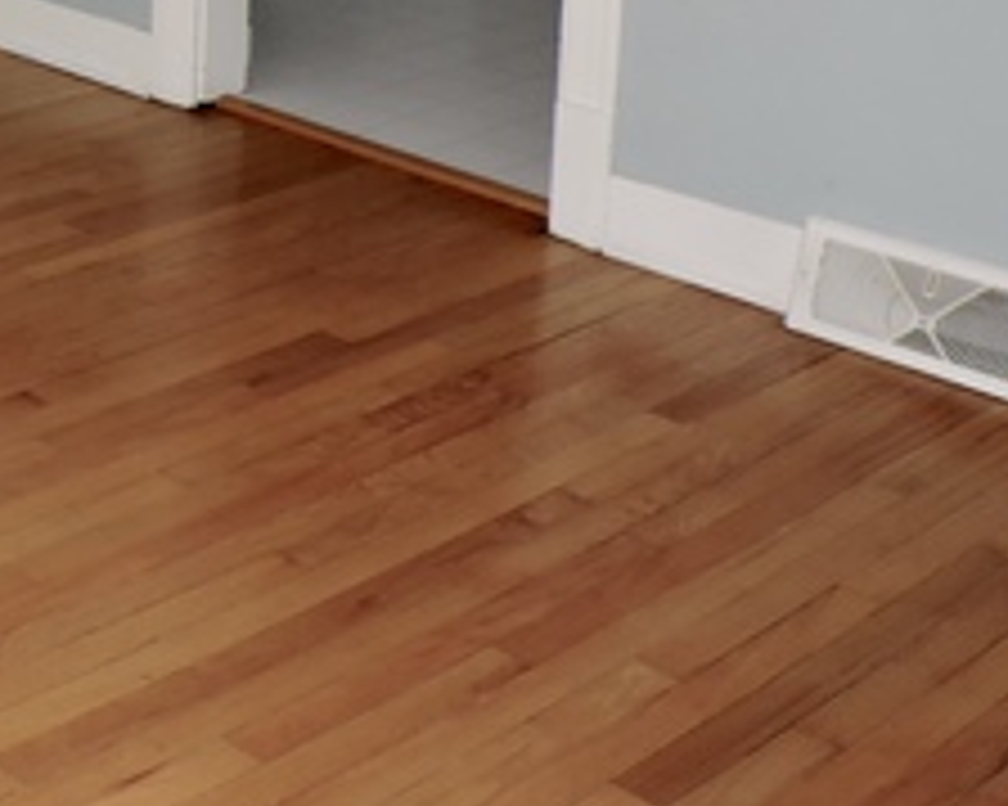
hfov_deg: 24.1
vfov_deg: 20.9
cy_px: -216
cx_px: -369
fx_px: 1998
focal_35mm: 67
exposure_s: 1/30
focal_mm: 4.3
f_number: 3
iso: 200
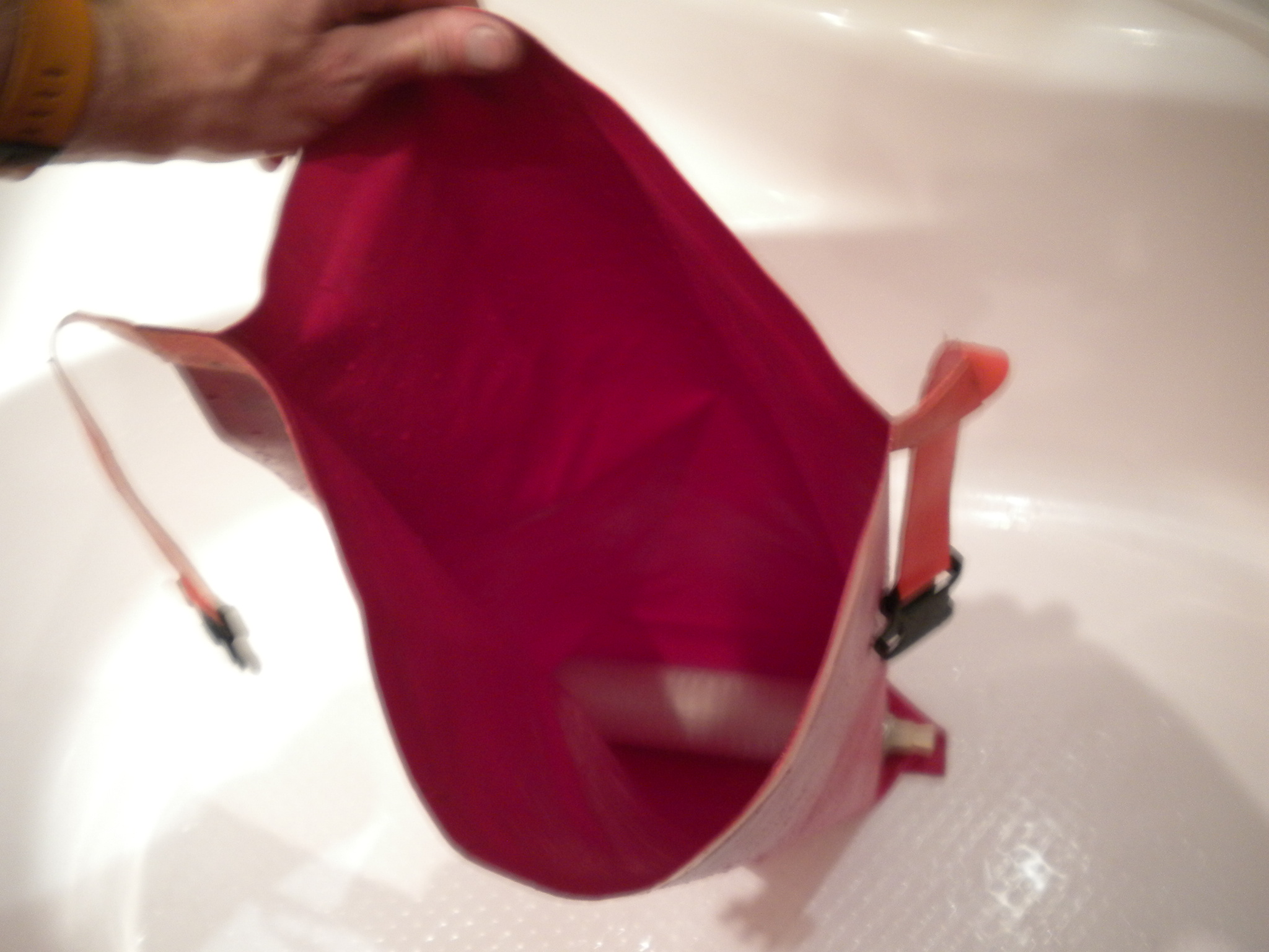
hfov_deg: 52.6
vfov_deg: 40.7
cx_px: 634
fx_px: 1283
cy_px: 476
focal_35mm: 35
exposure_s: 1/2.6
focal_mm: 6.3
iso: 200
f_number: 3.1
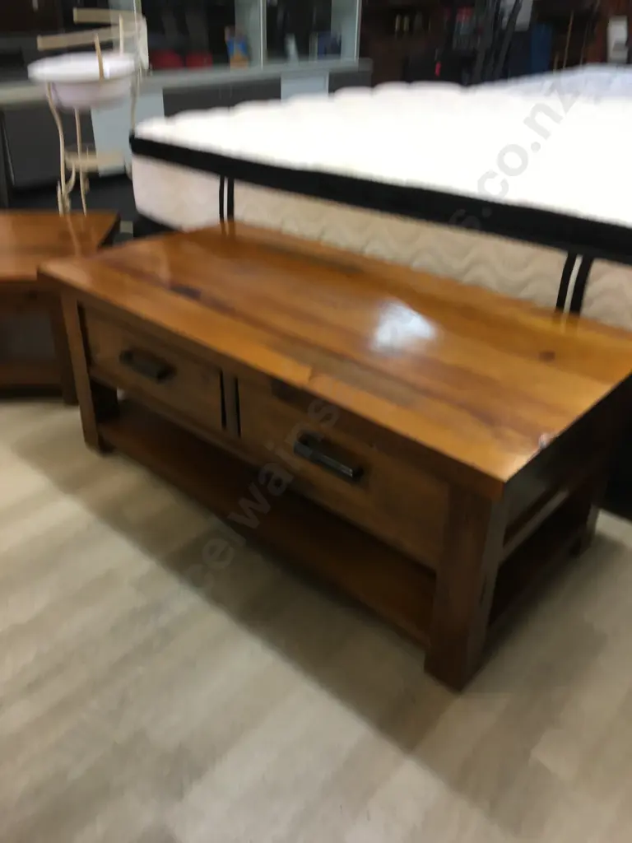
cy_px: 422
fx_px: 706
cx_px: 316
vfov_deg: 61.7
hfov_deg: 48.2
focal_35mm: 29
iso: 32
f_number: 2.2
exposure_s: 1/17
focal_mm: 4.15
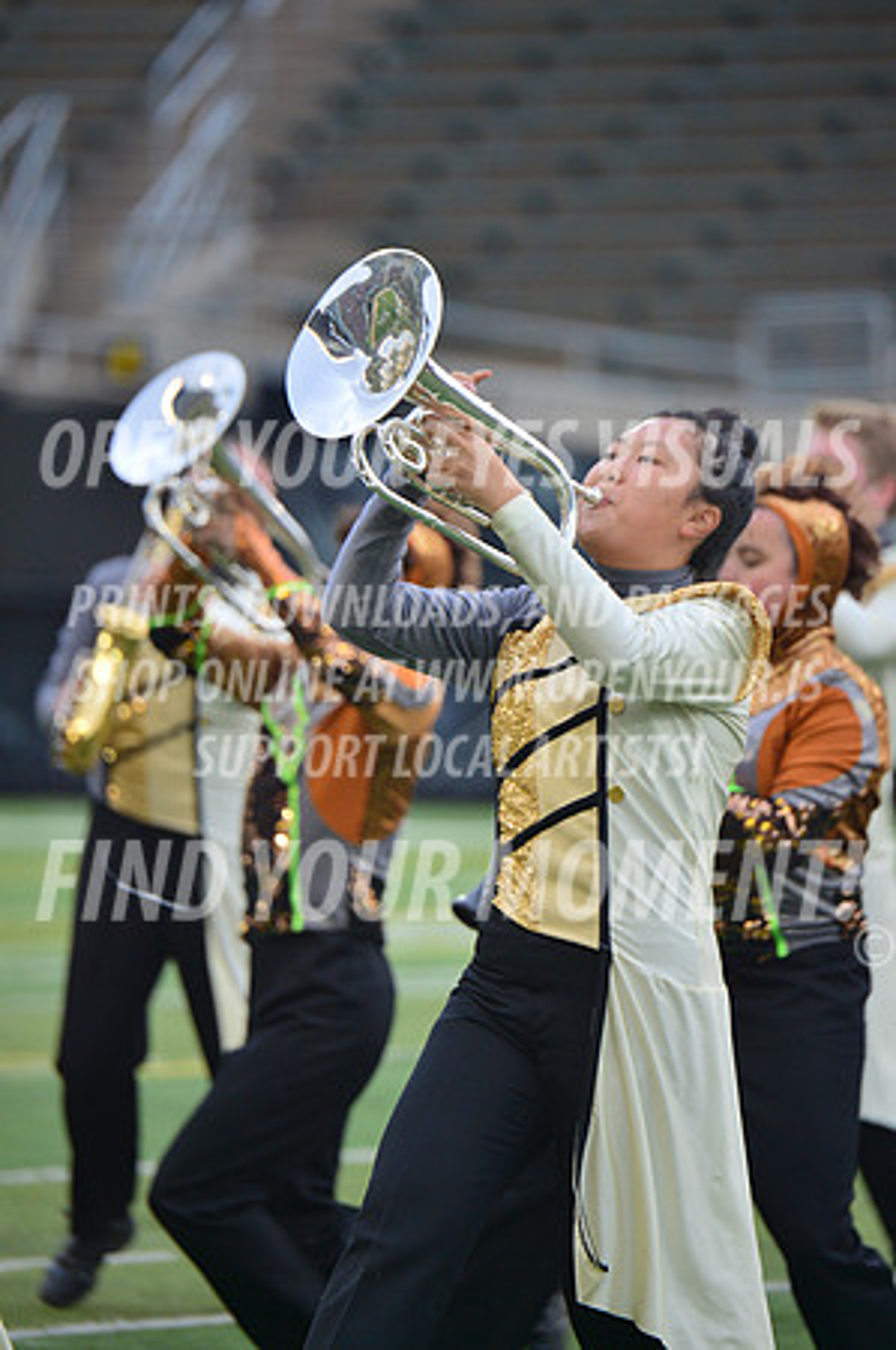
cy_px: 675
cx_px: 448
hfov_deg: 3.4
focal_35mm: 400
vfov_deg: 5.2
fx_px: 14967
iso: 640
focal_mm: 400
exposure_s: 1/500
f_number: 5.6
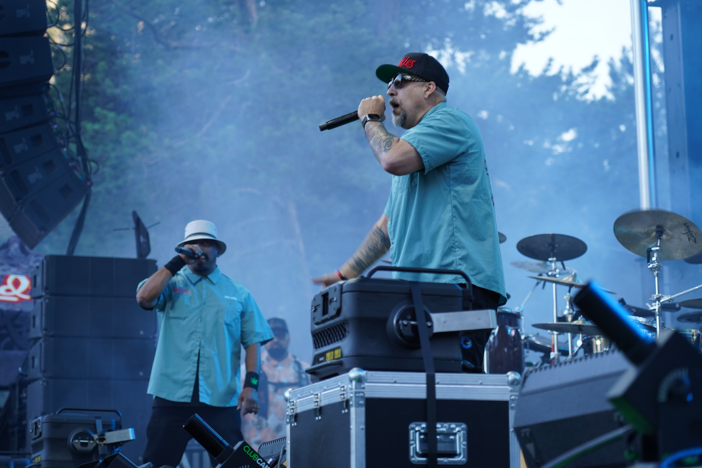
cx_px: 351
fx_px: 2067
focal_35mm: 106
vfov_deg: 12.9
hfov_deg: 19.3
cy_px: 233
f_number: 4
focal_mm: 105
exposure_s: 1/125
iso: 250
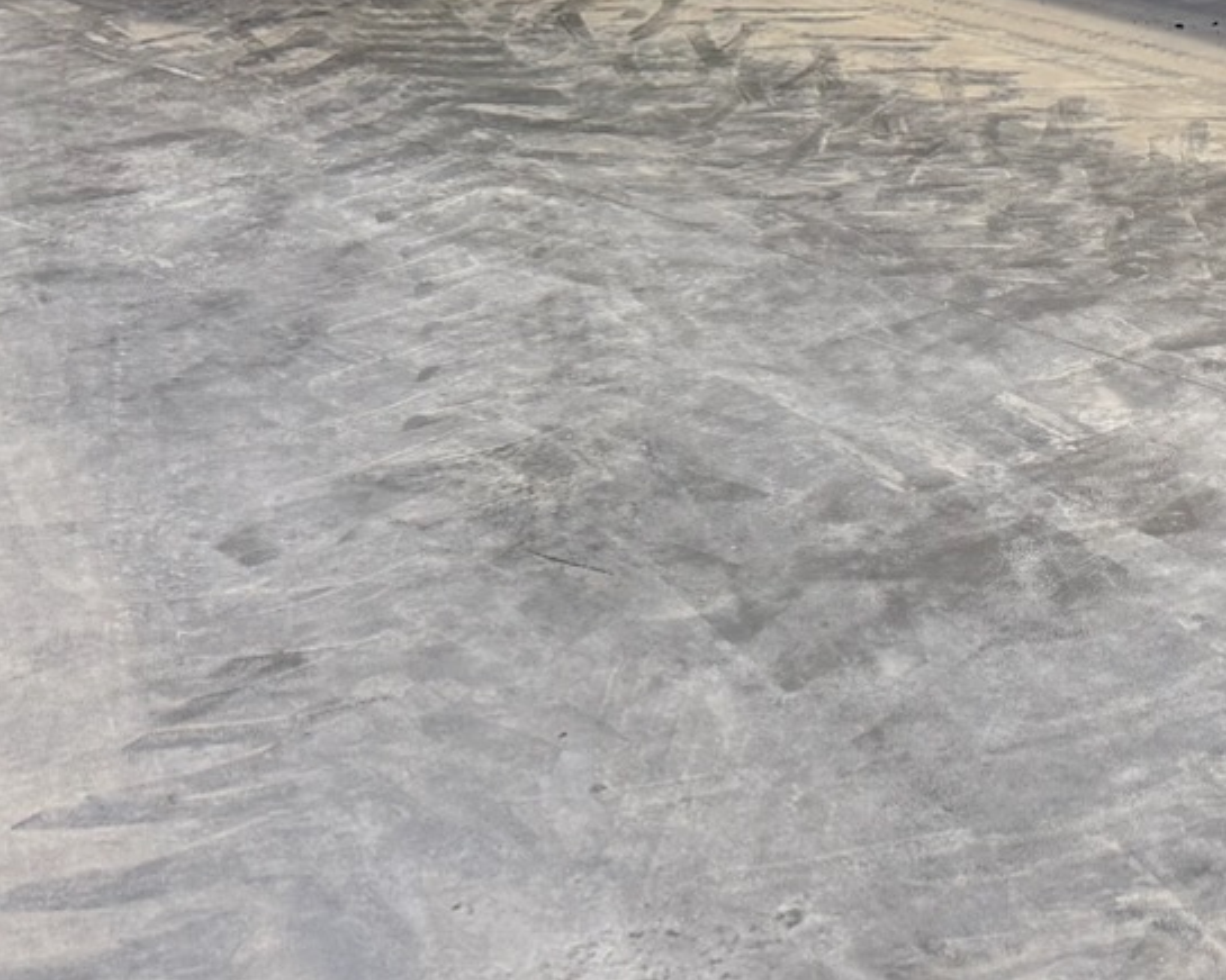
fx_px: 3193
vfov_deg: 16.1
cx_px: 1181
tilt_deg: -6.9
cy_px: -454
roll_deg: -1.0
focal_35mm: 88
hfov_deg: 21.1
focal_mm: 6.76
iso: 125
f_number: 1.78
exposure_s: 1/121
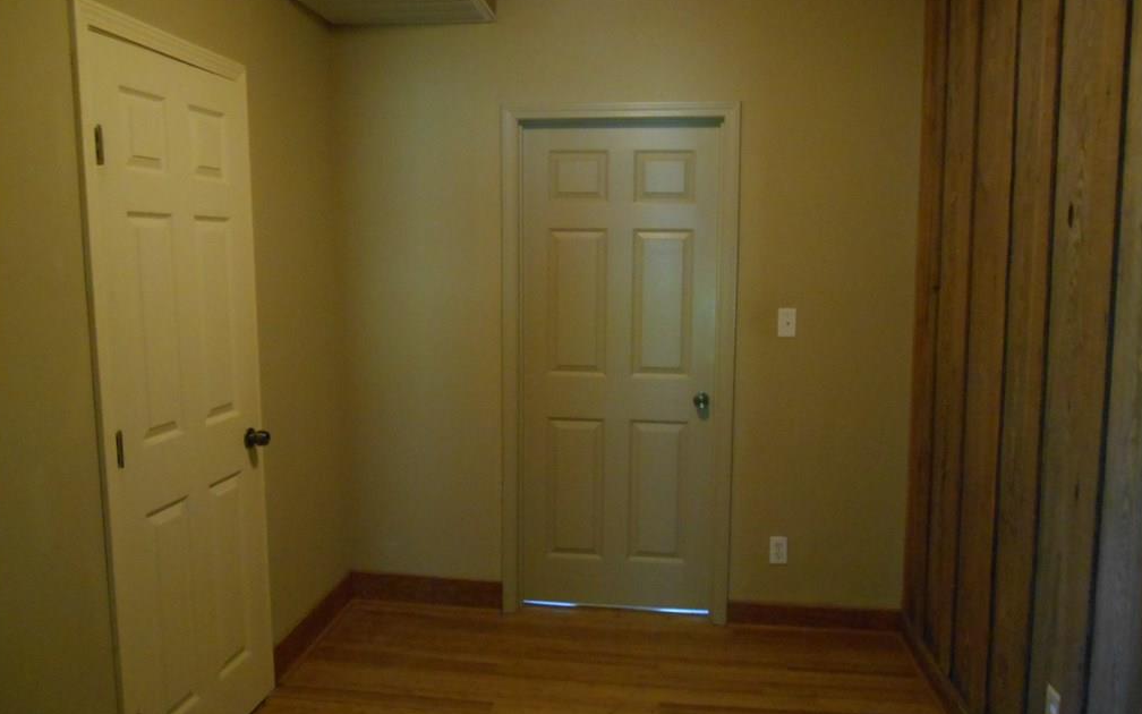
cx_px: 570
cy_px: 355
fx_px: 871
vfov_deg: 44.5
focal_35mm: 28
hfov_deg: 66.5
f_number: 3.4
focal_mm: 4.7
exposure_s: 1/15
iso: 560
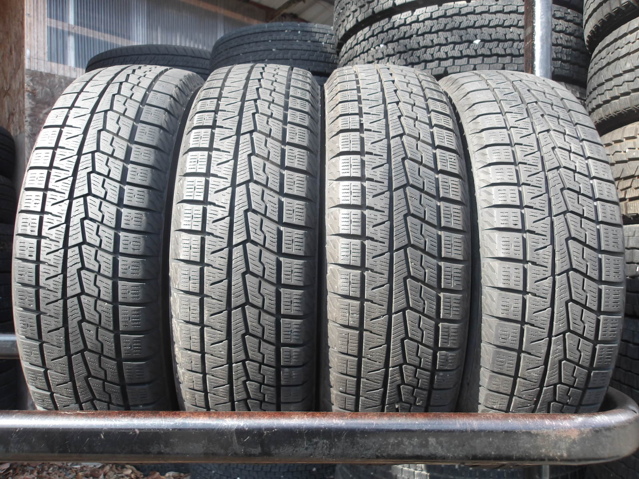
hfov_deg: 65.3
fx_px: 498
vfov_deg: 51.4
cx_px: 320
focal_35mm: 27
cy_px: 240
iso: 100
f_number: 3
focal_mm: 4.9
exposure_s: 1/159
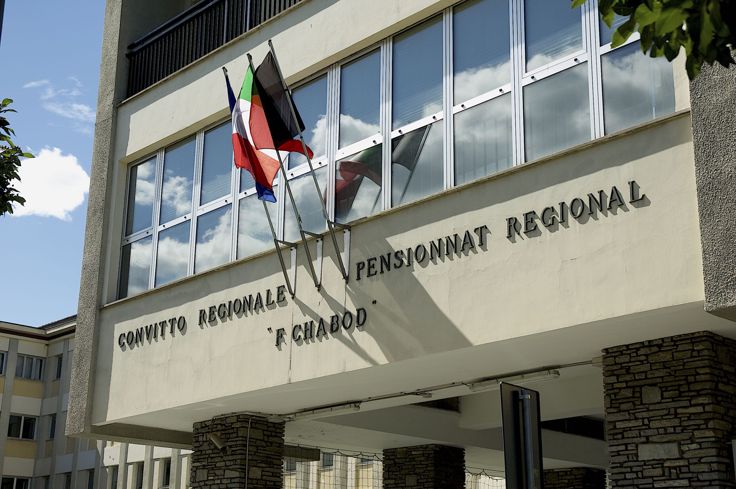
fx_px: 1164
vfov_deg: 23.7
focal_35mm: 57
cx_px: 368
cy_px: 244
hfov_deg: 35.1
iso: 200
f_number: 5.6
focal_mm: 38
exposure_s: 1/500
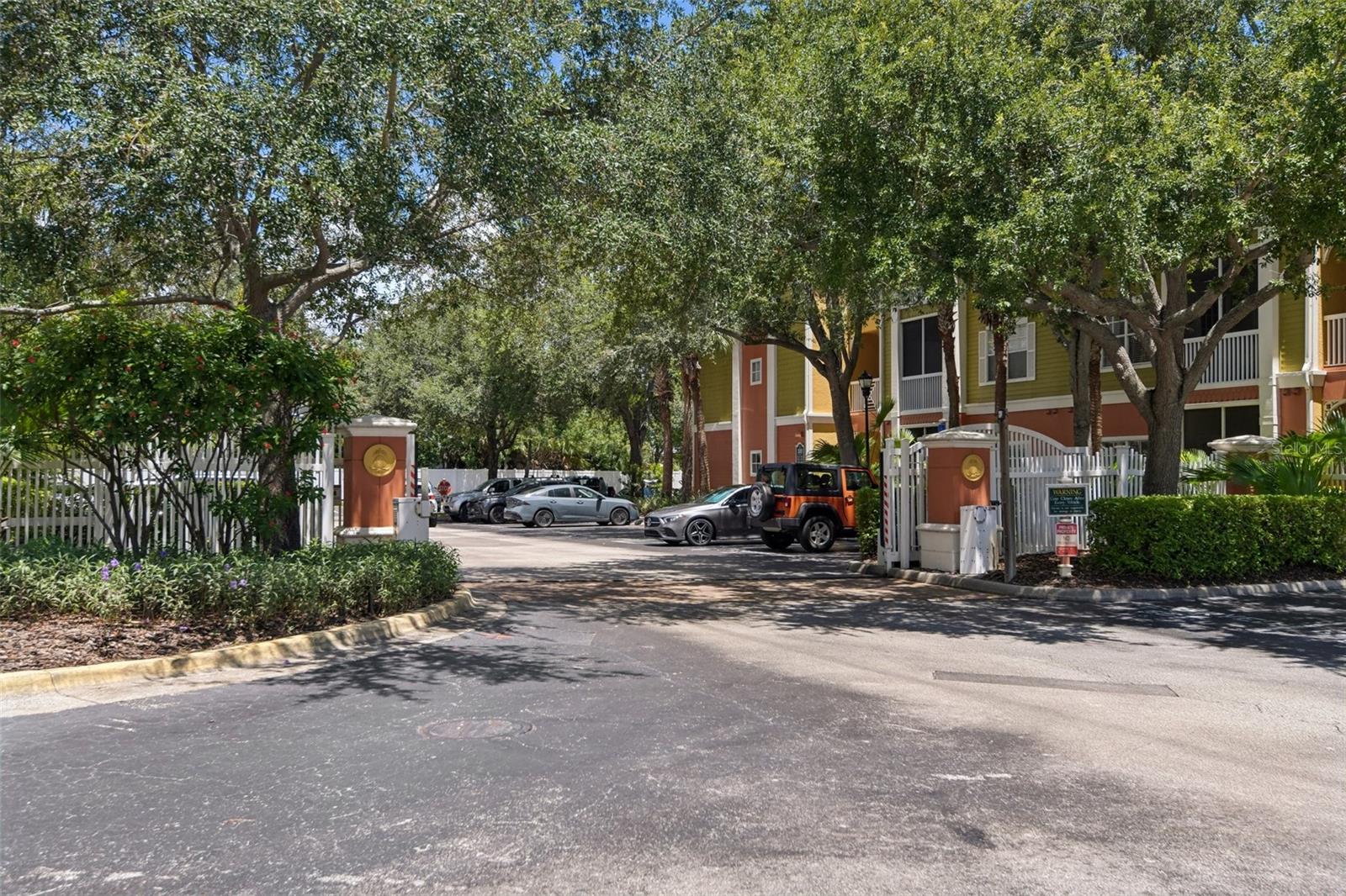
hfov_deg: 54.4
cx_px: 673
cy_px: 448
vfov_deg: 37.8
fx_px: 1308
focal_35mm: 35
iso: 400
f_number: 8
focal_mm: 35
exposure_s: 1/800
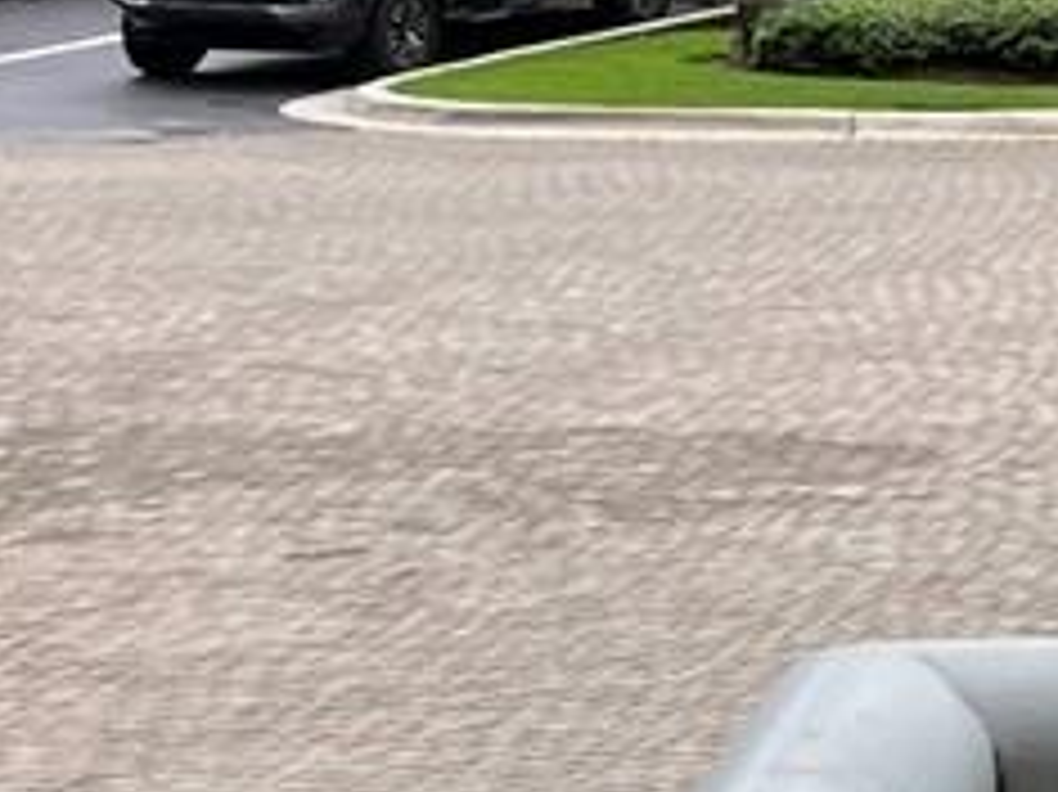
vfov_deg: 8.3
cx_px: 3413
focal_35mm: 177
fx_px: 5407
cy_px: -198
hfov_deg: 8.7
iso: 50
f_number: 1.6
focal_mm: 5.1
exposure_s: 1/394
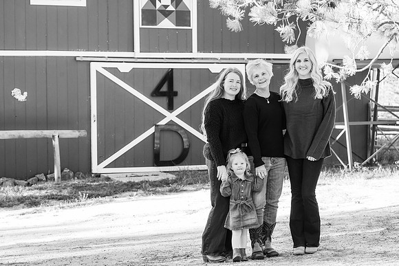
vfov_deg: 16.3
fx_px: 931
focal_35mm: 84
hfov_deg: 24.2
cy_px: 133
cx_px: 200
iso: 1600
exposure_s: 1/320
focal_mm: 84
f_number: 6.3
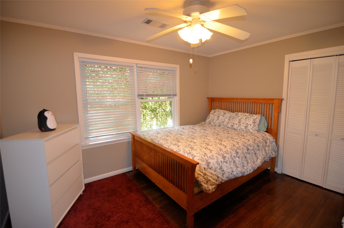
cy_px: 114
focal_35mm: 16
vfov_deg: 71.8
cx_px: 172
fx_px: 157
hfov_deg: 95.1
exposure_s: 1/60
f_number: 2.8
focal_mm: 11
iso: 900
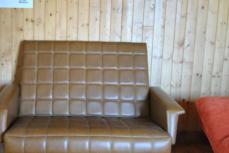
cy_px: 94
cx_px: 76
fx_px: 299
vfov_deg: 28.6
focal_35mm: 47
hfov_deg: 41.3
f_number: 3.5
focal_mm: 20
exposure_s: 1/30
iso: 1000
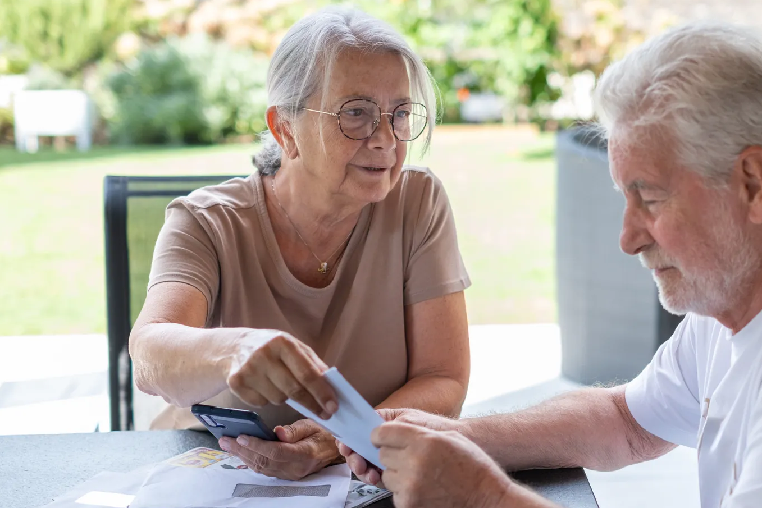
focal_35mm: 75
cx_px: 494
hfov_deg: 26.9
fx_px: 1588
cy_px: 281
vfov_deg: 18.2
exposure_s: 1/500
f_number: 2
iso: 200
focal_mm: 35
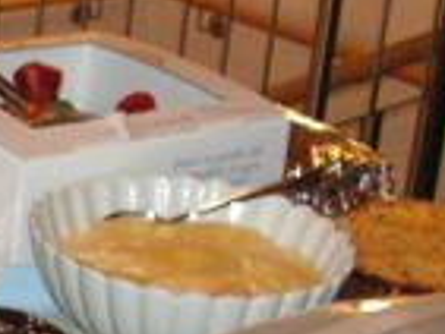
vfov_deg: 9.6
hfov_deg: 12.1
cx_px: -287
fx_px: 1969
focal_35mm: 153
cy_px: 422
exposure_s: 1/40
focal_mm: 6
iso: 160
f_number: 3.2
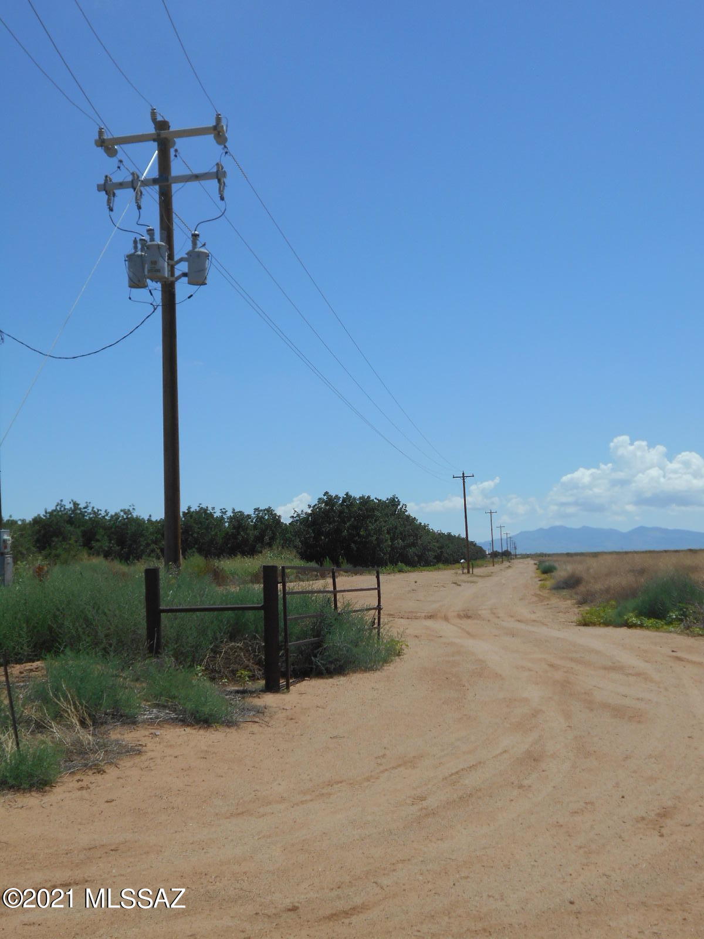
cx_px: 352
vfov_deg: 43.9
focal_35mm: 43
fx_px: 1166
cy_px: 470
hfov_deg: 33.6
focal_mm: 7.7
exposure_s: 1/1600
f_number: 4.2
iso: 80
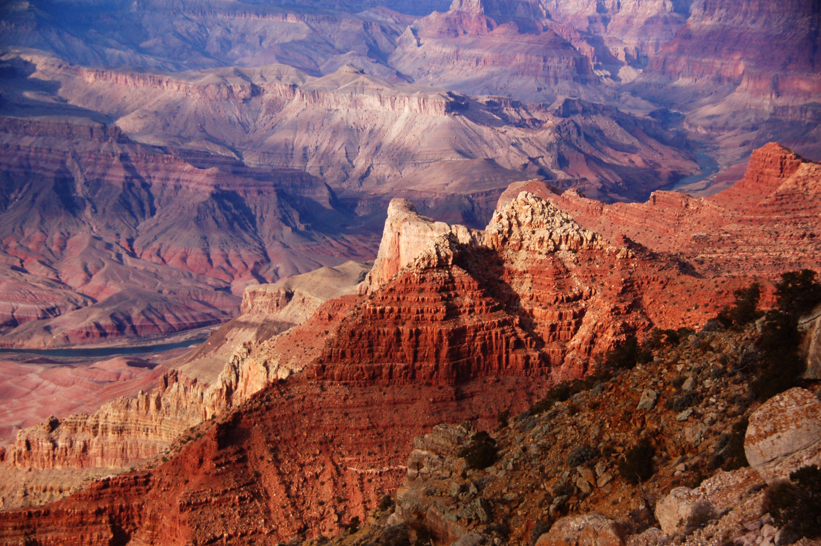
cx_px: 410
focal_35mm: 69
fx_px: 1572
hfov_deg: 29.3
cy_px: 273
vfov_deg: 19.7
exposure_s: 1/3200
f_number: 4.8
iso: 400
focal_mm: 46
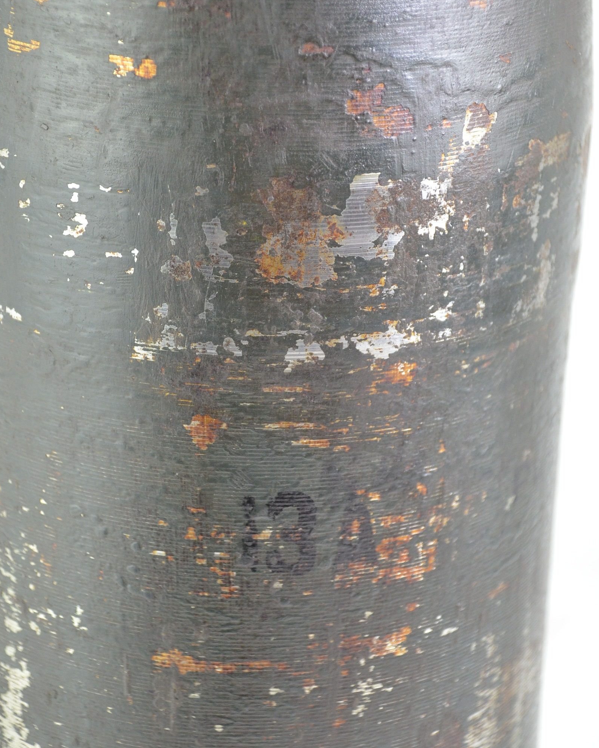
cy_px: 295
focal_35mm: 107
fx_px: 2371
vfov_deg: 17.9
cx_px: 296
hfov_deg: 14.4
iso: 1250
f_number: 5
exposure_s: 1/125
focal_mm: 62
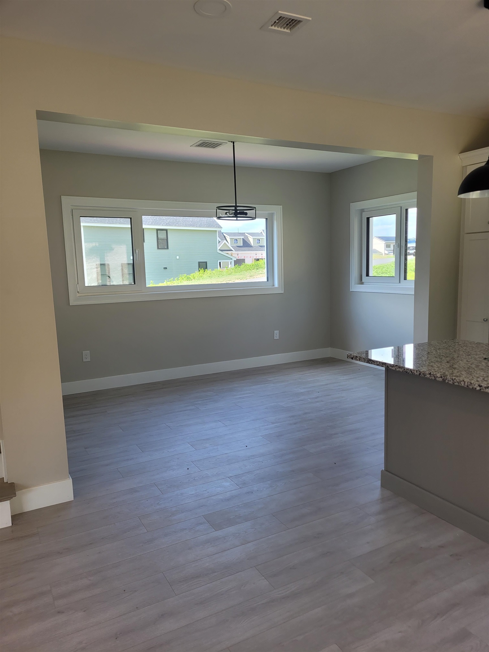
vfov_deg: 67.3
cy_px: 326
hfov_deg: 53.1
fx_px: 490
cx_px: 244
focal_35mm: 26
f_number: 1.8
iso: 40
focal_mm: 5.4
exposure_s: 1/132
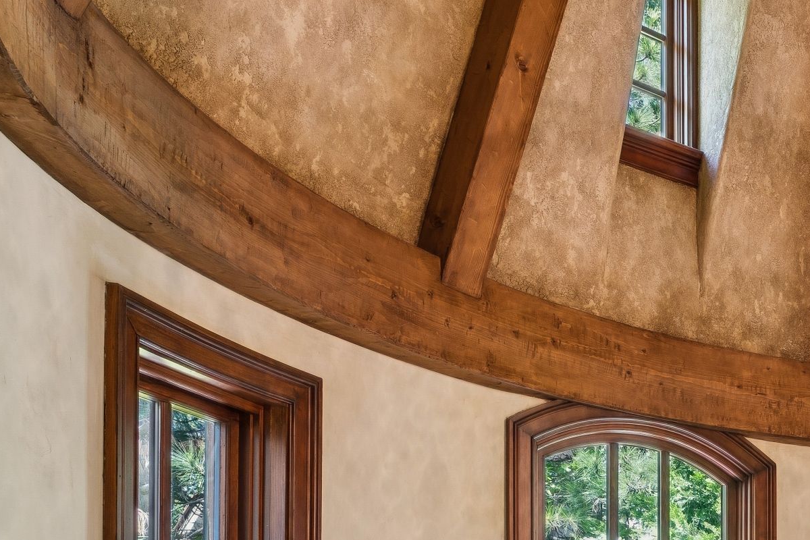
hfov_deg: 32.2
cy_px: 702
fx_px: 1107
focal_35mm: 49
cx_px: 1006
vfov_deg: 24.1
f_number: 13
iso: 100
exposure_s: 1/1.67
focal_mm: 16.4
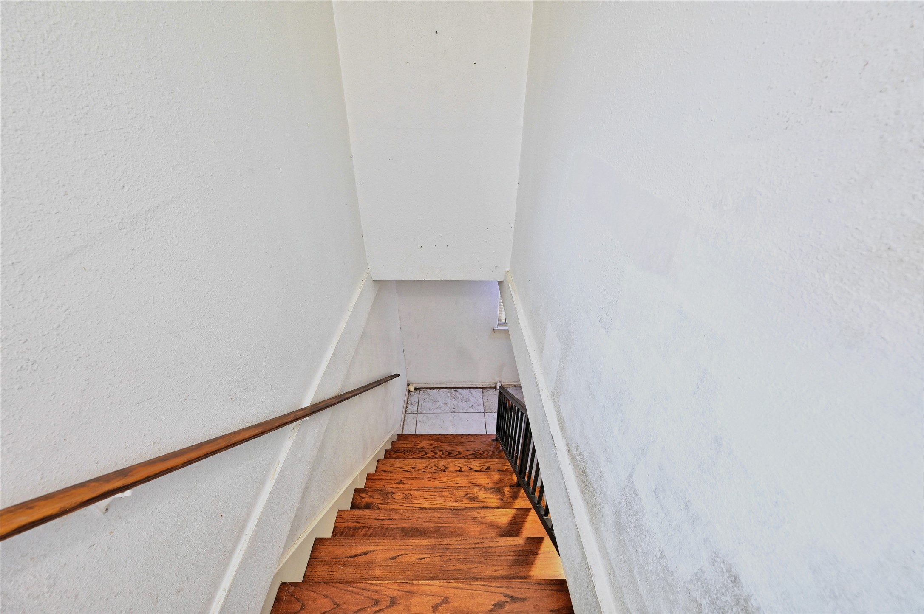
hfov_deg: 104.3
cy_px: 307
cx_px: 462
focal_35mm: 14
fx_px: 359
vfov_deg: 81.1
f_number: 8
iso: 400
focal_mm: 14
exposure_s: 1/8
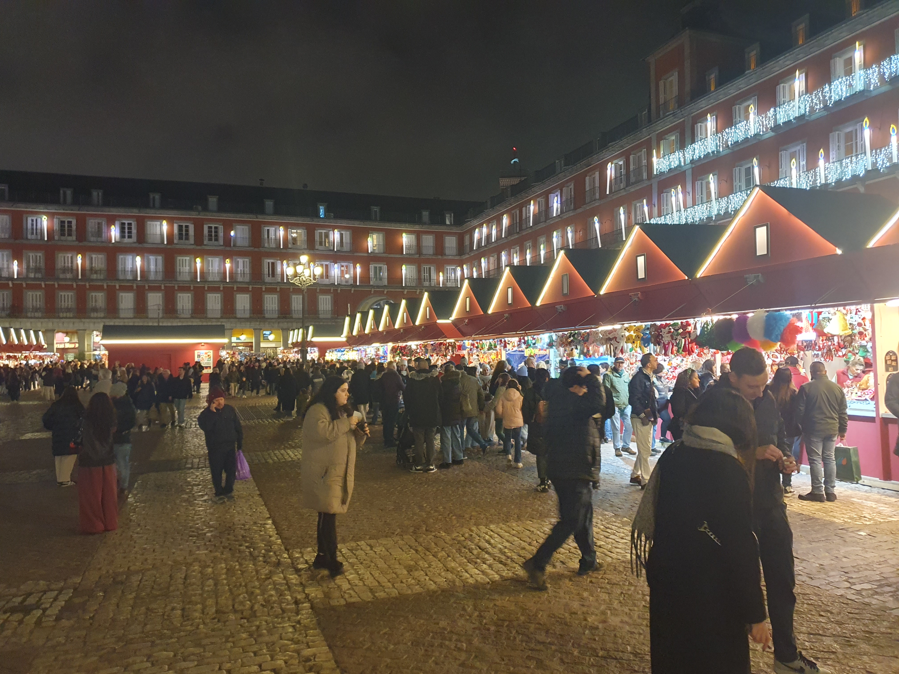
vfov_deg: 53.1
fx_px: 675
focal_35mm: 26
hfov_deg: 67.3
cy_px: 337
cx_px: 450
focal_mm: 4.32
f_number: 1.5
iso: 400
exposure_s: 1/50
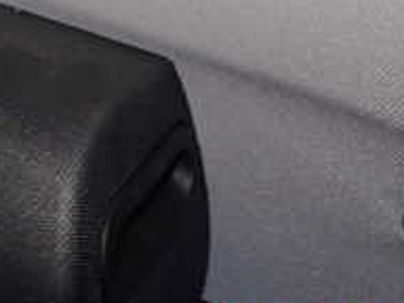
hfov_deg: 24.5
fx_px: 910
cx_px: 63
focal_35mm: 78
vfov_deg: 17.4
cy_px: -118
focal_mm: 4.5
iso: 400
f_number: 2
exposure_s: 1/30
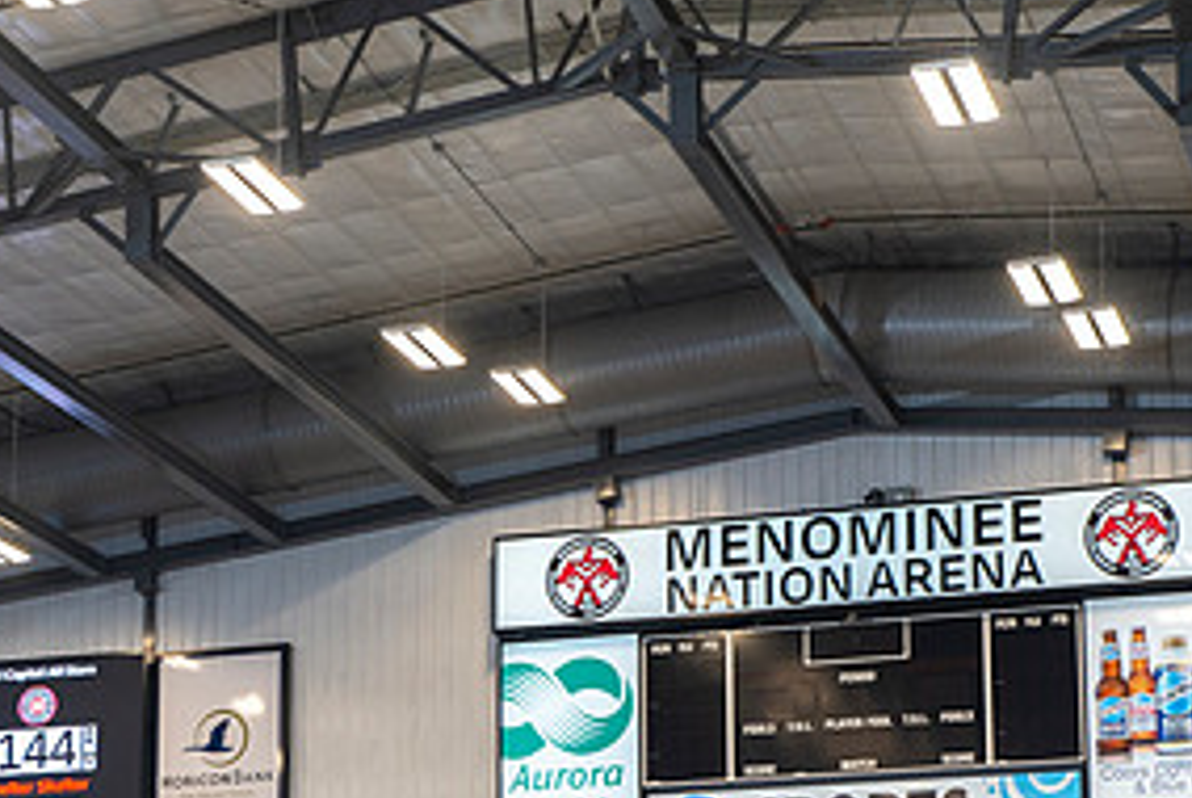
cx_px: 382
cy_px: 779
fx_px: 3248
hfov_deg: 20.7
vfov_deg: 13.8
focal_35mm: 98
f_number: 5.6
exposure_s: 1/160
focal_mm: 48
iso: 500
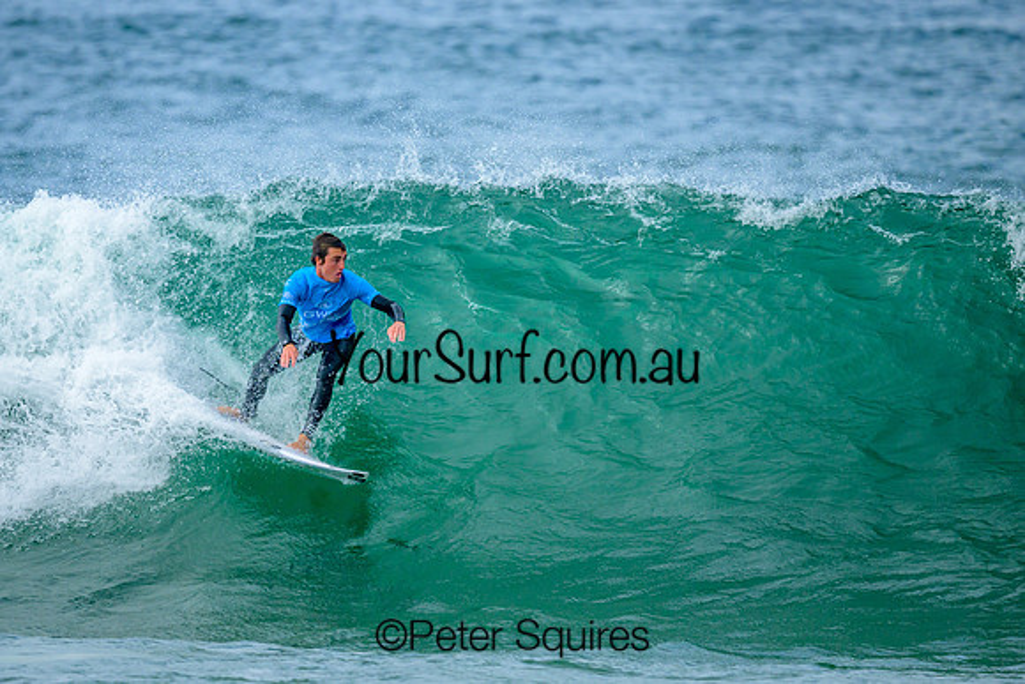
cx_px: 374
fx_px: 28921
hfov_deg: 2.0
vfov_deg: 1.4
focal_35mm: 1016
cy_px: 291
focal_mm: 800
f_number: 6.3
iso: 360
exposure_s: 1/2000
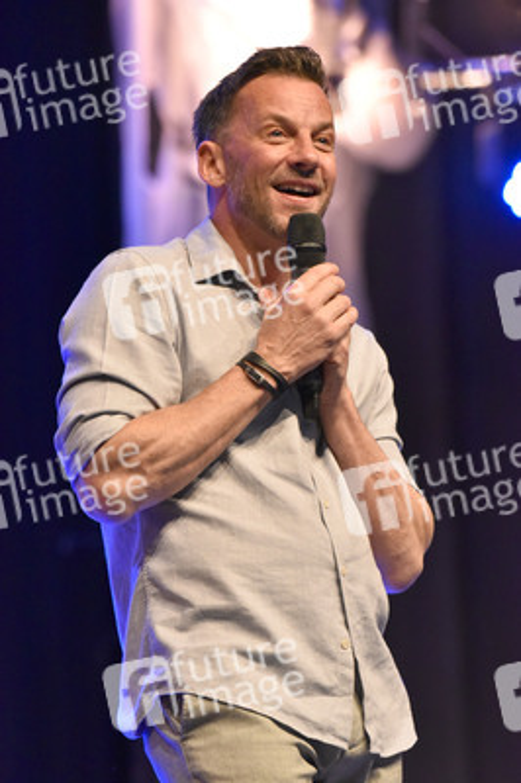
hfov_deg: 5.1
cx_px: 260
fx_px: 5871
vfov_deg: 7.6
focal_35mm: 270
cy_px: 392
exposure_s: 1/125
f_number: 5.6
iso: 6400
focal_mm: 270
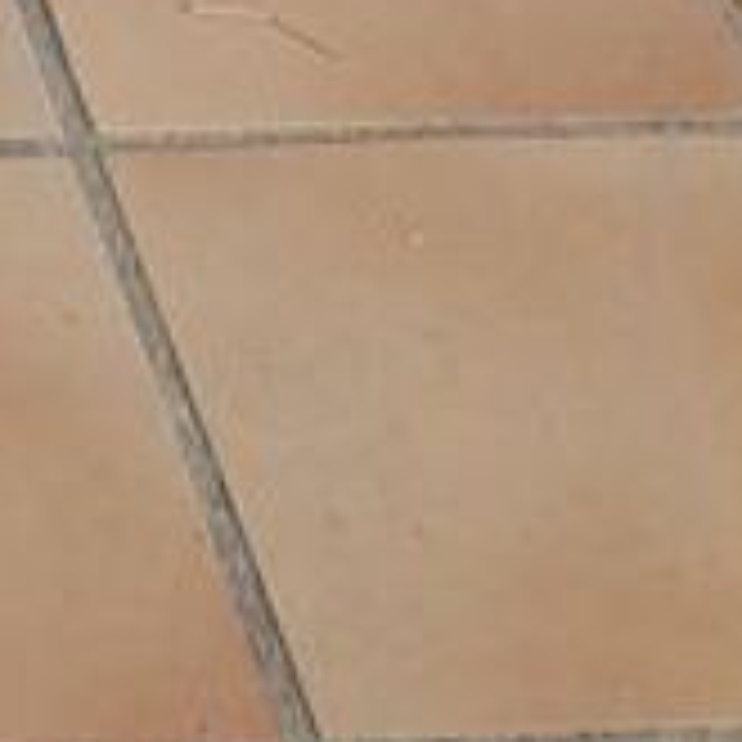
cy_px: -587
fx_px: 4341
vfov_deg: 9.3
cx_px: -926
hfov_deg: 9.0
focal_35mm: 179
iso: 20
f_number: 2
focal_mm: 4.6
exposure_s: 1/165
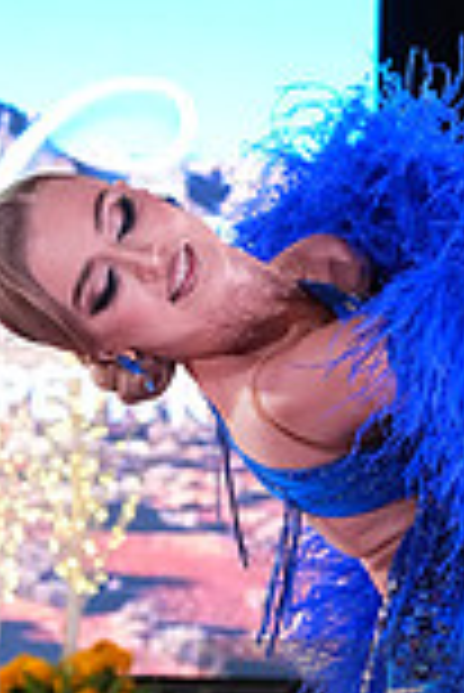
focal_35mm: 263
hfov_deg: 5.2
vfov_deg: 7.8
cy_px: 792
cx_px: 822
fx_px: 5073
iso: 8000
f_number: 5.6
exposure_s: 1/400
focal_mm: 70
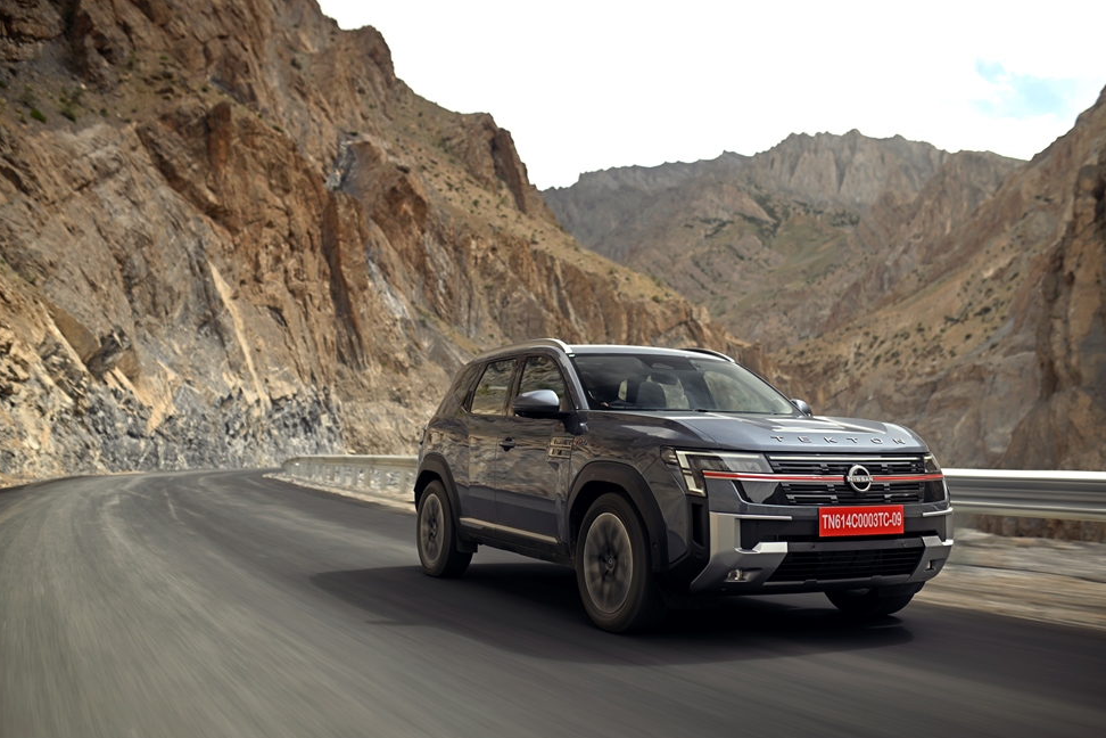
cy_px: 379
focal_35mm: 36
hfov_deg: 53.1
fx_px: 1106
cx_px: 555
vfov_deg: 36.9
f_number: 2.2
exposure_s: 1/30
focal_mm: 35
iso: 32
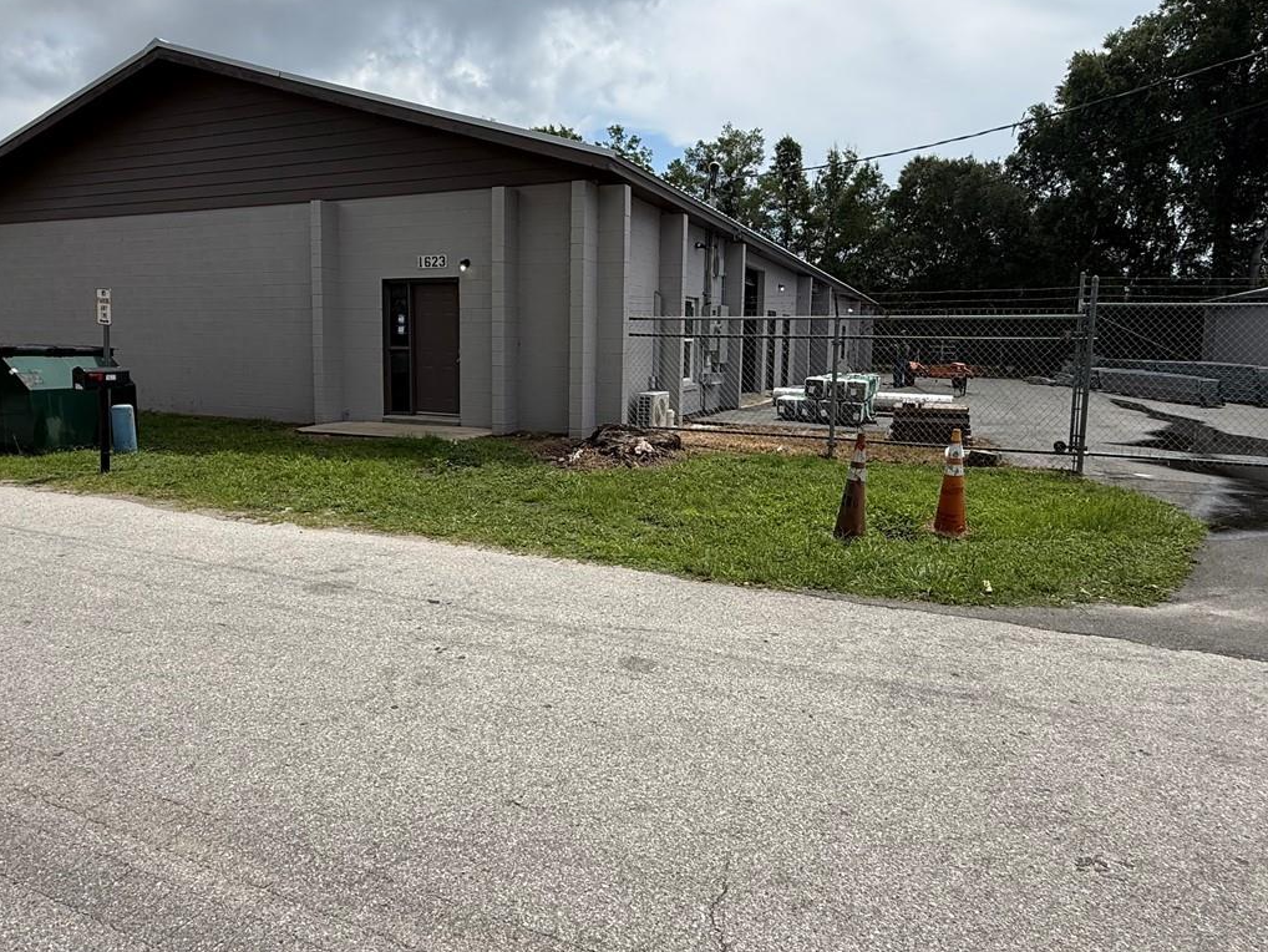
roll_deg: -0.8
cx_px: 632
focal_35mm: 22
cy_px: 416
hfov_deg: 76.4
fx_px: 806
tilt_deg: -3.9
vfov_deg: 60.9
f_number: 2.2
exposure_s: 1/1848
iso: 50
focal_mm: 2.22
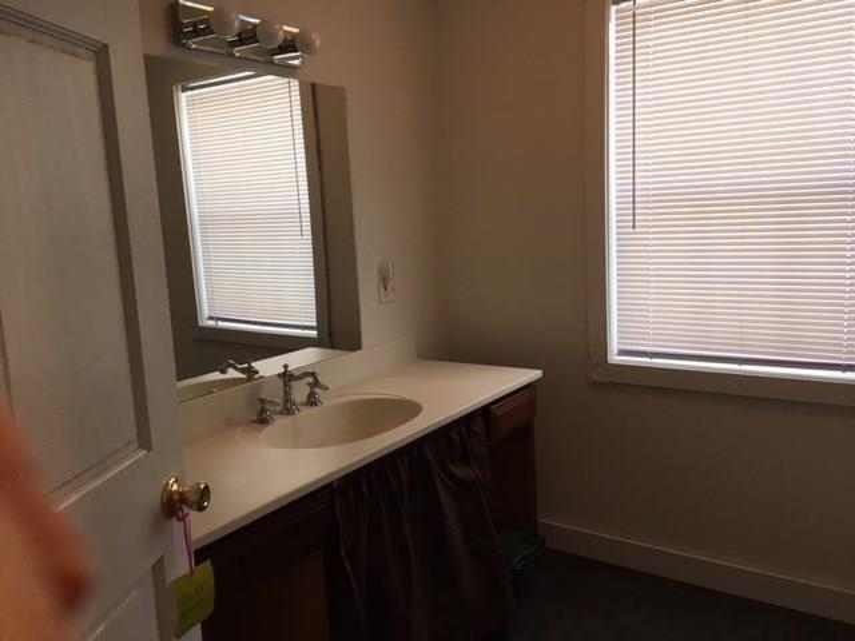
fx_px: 716
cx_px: 428
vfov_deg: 48.2
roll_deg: +3.6
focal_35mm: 29
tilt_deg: -9.2
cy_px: 320
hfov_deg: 61.7
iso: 25
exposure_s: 1/30
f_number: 2.2
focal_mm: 4.15
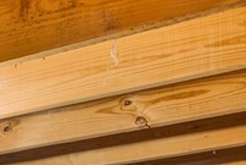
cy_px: 379
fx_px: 588
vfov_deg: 12.8
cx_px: -40
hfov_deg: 22.1
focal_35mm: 86
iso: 800
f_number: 11
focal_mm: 16
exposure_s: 4
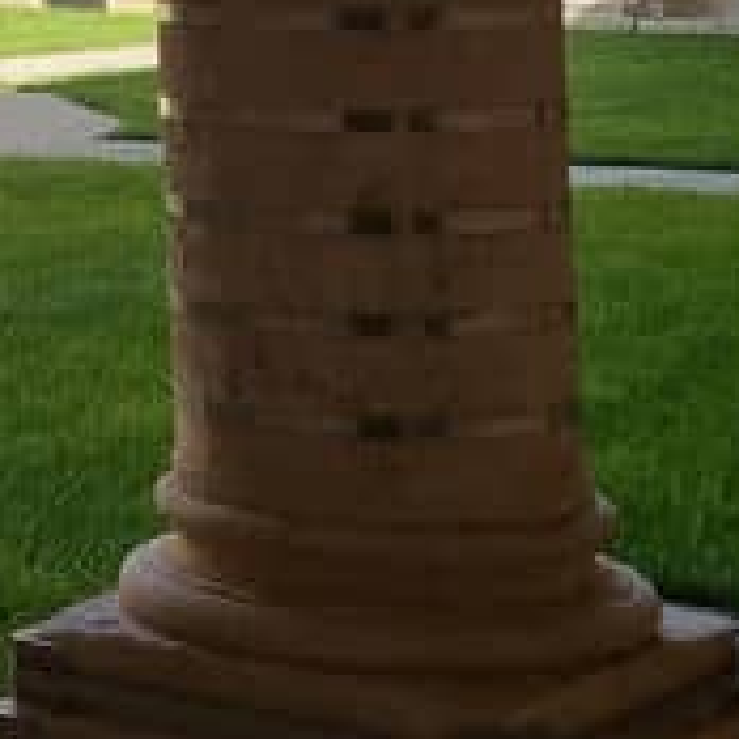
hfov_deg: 12.4
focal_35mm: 132
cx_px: -476
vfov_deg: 12.8
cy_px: -246
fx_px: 3188
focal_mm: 5.4
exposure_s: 1/2552
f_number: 1.8
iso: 50
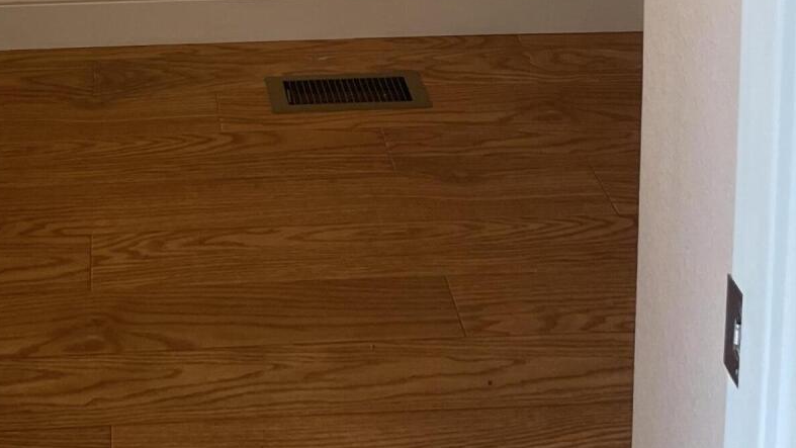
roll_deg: +1.8
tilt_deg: -6.9
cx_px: 180
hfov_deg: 28.8
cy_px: -521
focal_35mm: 72
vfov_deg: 13.6
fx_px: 1520
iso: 100
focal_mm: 4.2
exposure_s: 1/120
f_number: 1.6
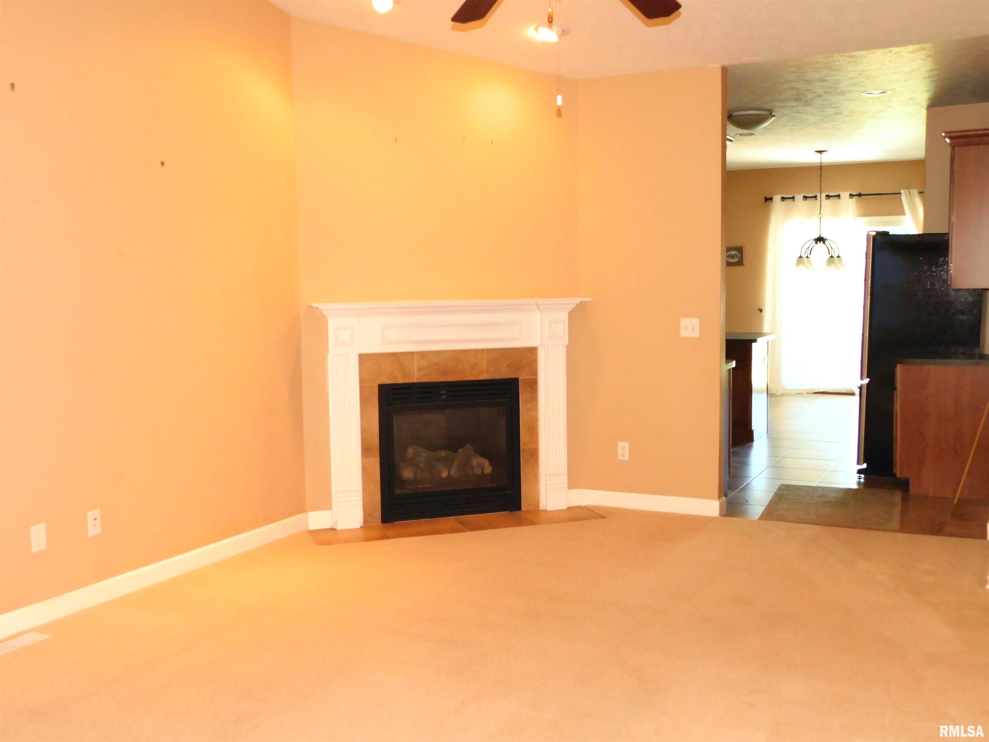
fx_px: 1029
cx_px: 494
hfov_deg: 51.4
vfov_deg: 39.7
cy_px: 371
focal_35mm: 36
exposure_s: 1/30
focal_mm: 6.3
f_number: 3.5
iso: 320
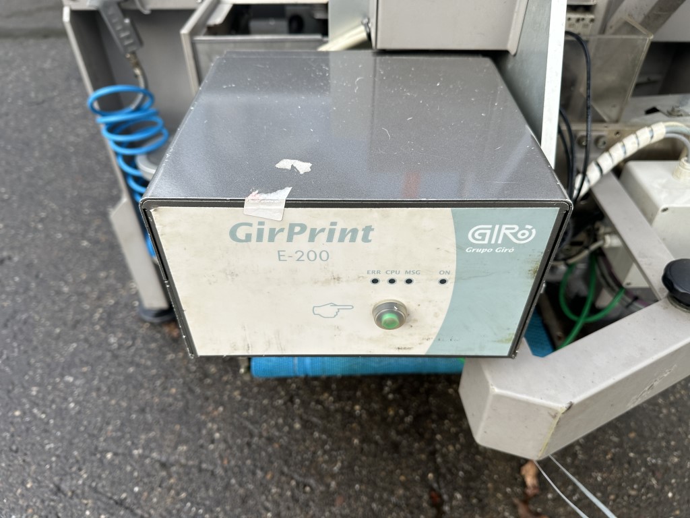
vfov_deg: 56.8
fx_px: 478
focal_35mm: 24
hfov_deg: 71.6
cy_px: 259
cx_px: 345
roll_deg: +0.6
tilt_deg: -42.4
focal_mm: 6.86
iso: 80
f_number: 1.78
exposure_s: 1/750
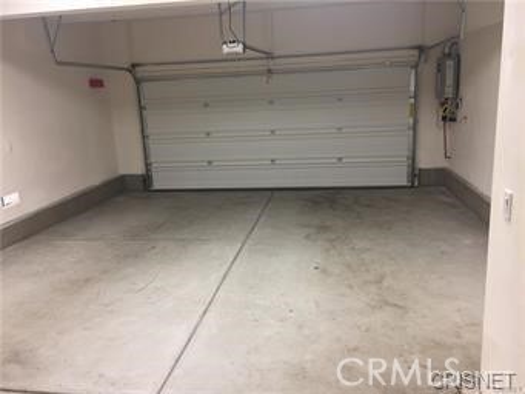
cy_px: 197
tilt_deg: -14.1
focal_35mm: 29
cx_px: 262
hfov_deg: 61.6
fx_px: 440
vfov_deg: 48.3
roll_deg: +2.3
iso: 80
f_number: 2.2
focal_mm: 4.15
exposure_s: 1/33
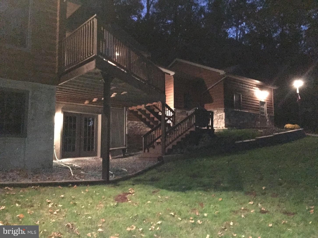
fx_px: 266
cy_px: 119
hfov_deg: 61.7
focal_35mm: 29
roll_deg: +0.5
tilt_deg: +5.8
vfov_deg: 48.2
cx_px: 159
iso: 2000
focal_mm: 4.15
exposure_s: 1/16
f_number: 2.2
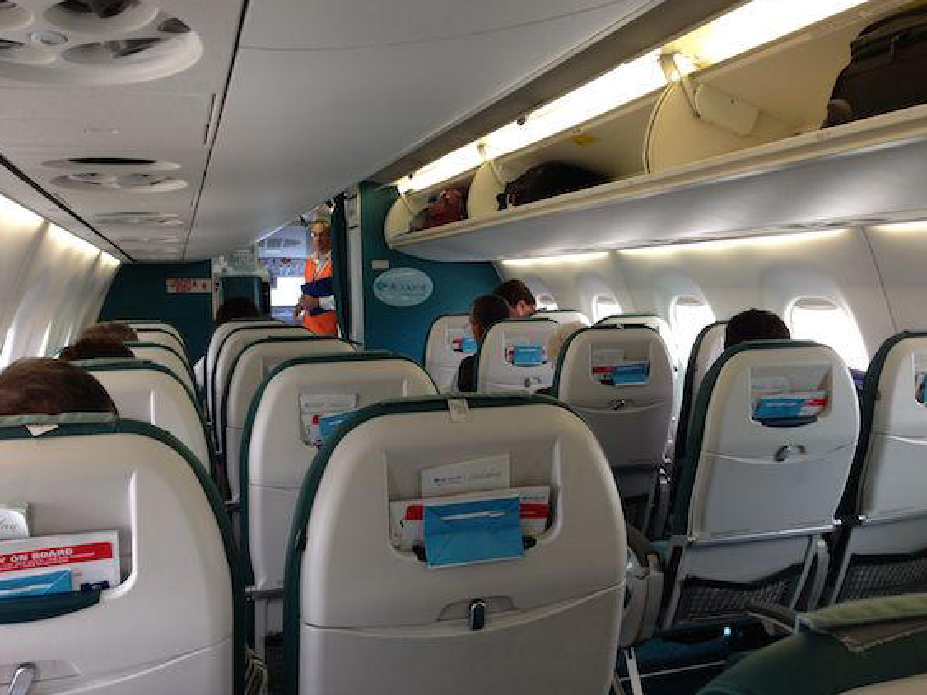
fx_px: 910
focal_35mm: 34
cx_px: 469
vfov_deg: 41.8
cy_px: 347
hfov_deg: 54.0
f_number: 2.4
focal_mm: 4.12
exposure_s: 1/30
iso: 64
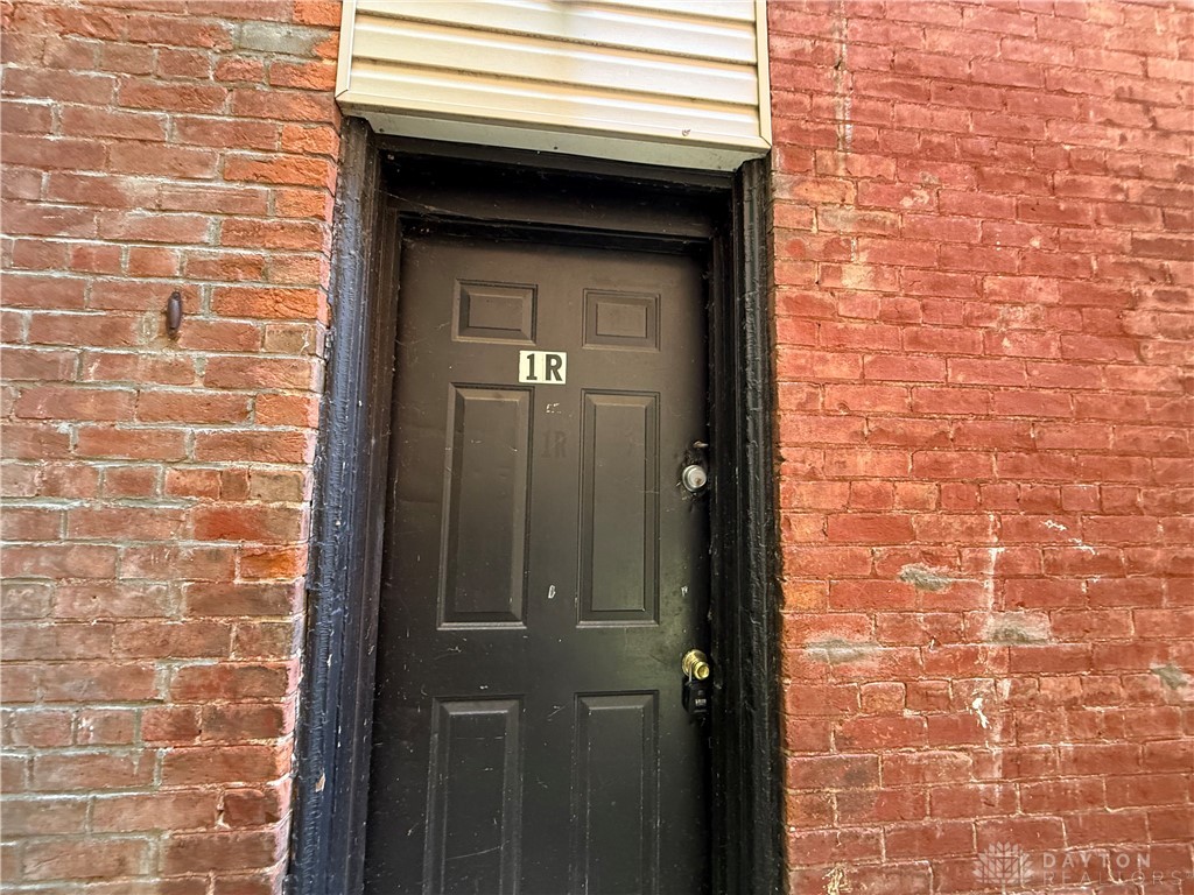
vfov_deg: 85.7
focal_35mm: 14
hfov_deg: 102.1
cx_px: 597
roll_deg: -0.9
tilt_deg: +6.5
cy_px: 448
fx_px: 483
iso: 500
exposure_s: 1/60
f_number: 2.2
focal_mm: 2.22
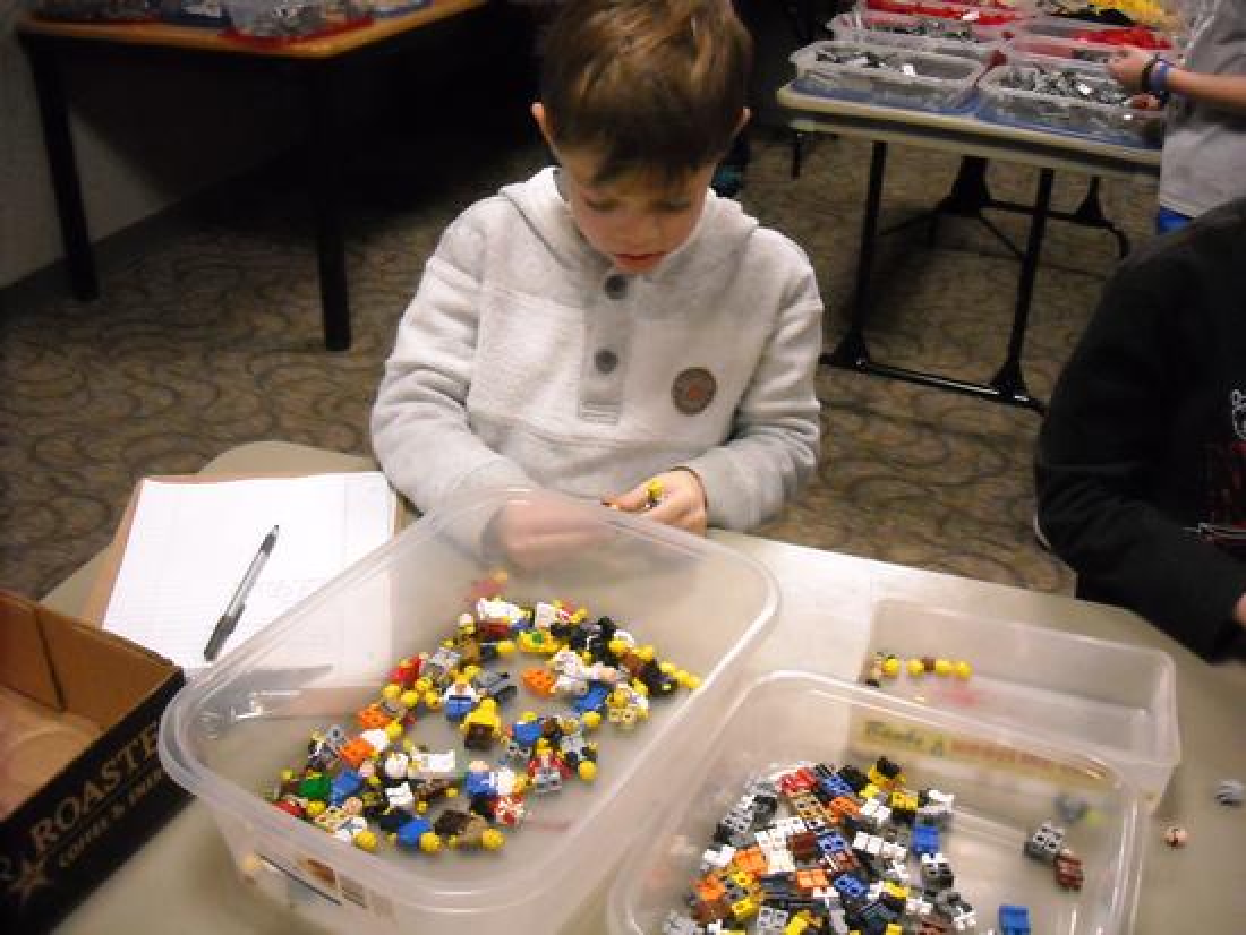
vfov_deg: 40.7
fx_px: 1260
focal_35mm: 35
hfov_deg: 52.6
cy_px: 468
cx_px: 623
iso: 800
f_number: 2.8
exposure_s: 1/45
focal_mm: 5.7
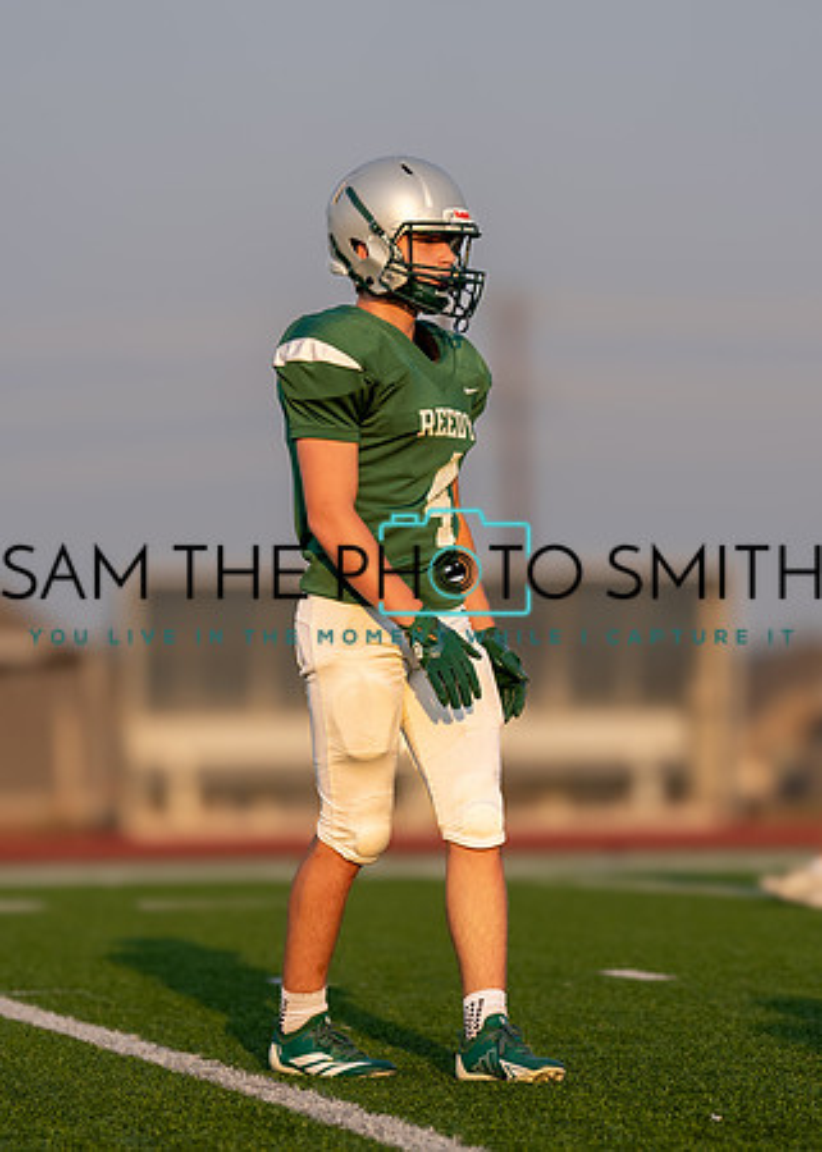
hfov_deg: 7.7
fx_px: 6102
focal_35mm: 187
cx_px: 460
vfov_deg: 10.8
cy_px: 612
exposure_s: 1/1600
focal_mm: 116
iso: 160
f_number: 2.8
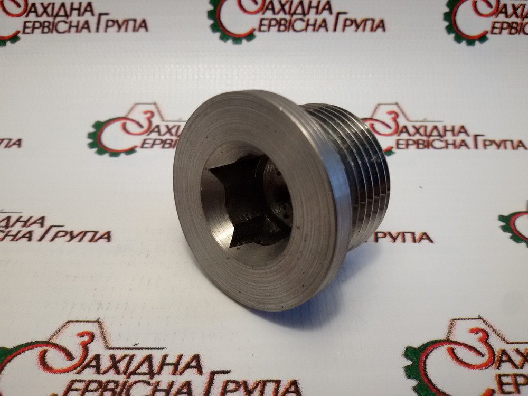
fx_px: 473
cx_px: 264
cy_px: 198
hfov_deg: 58.4
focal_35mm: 31
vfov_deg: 45.4
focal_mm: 2.93
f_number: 2.4
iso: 64
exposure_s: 1/100
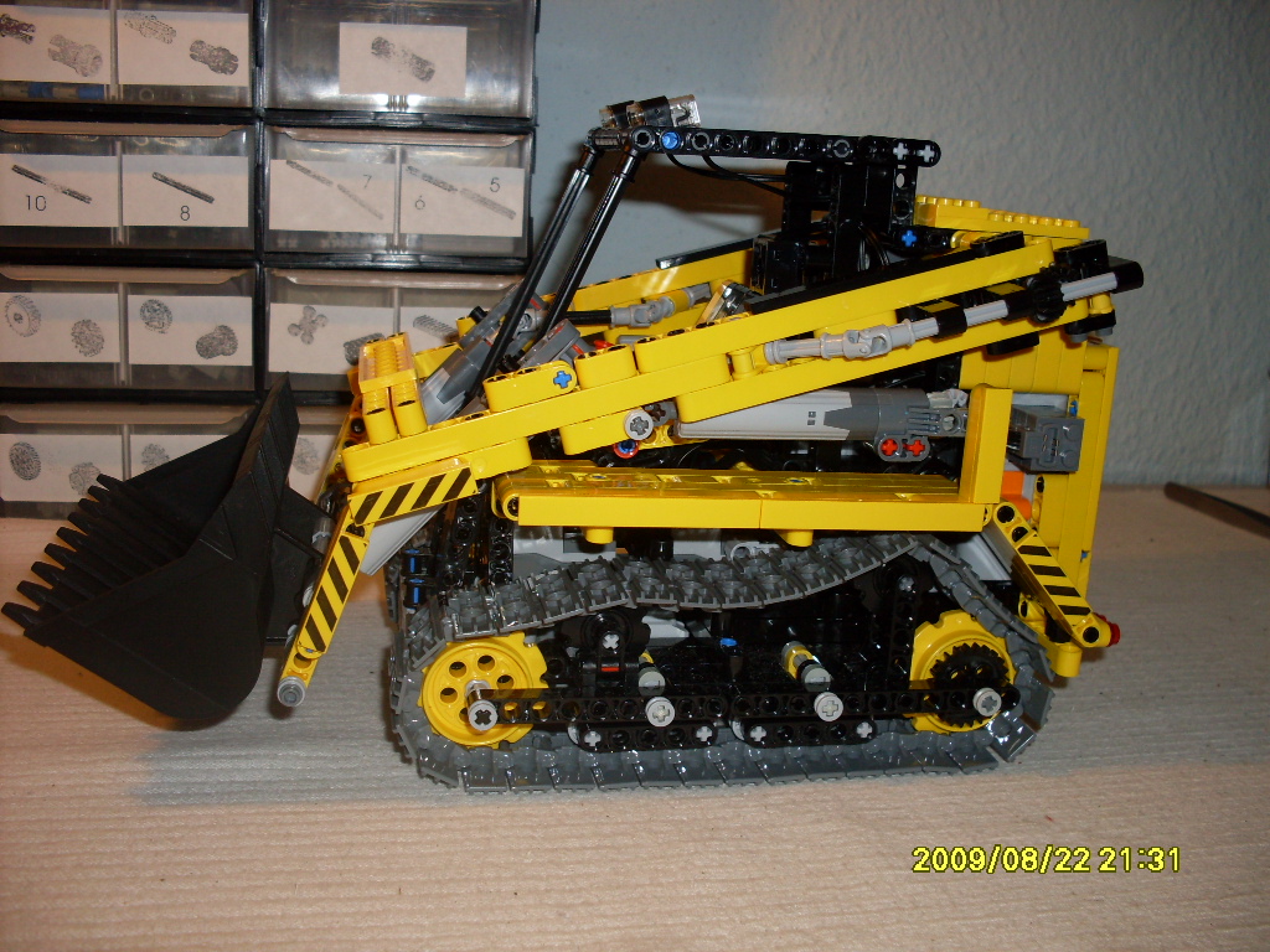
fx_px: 1394
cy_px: 476
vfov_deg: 37.7
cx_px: 635
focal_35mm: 38
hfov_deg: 49.0
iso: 100
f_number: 2.8
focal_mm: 6.3
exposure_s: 1/45
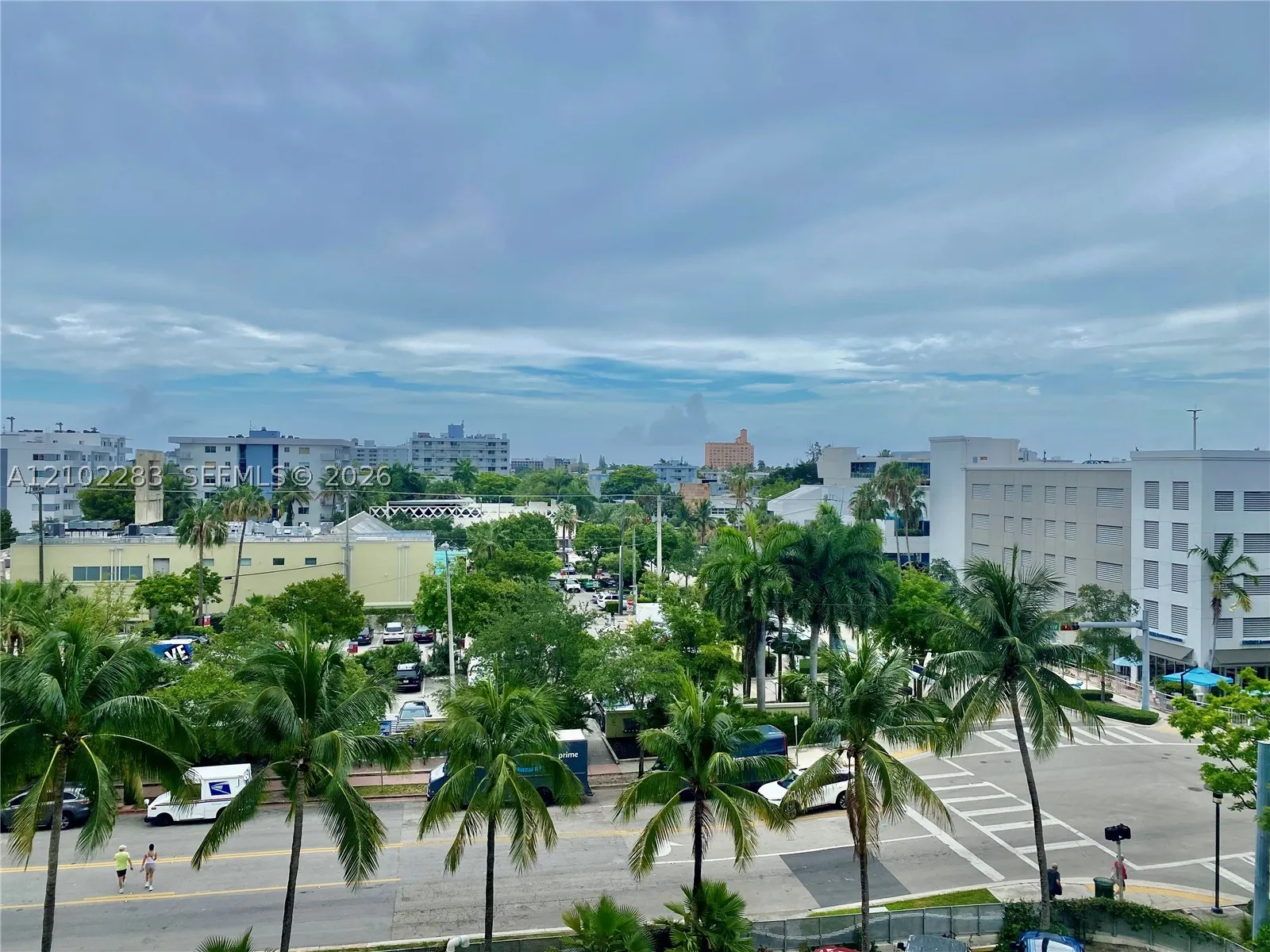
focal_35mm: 26
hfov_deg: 67.3
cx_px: 635
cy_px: 476
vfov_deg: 53.1
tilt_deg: +0.3
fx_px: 954
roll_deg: -0.8
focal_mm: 4.25
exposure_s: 1/1608
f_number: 1.8
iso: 32
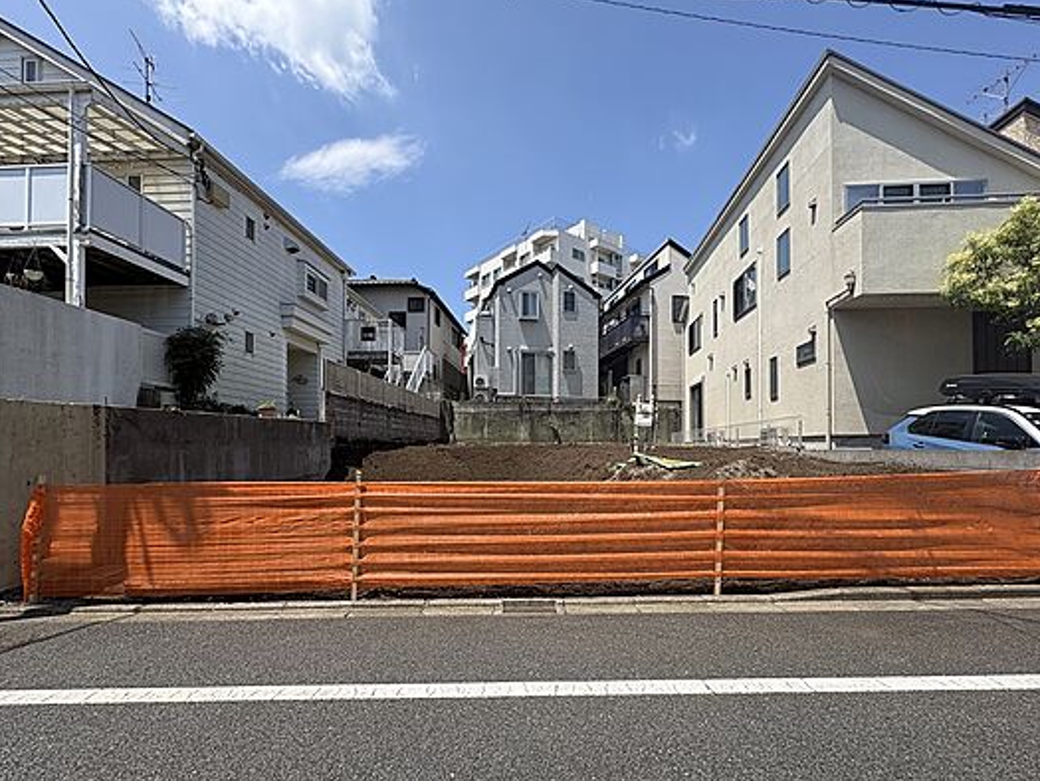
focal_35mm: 16
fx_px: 481
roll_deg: +1.1
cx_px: 527
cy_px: 440
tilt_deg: +0.2
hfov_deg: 94.5
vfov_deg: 77.8
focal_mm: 2.22
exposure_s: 1/1370
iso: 50
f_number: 2.2
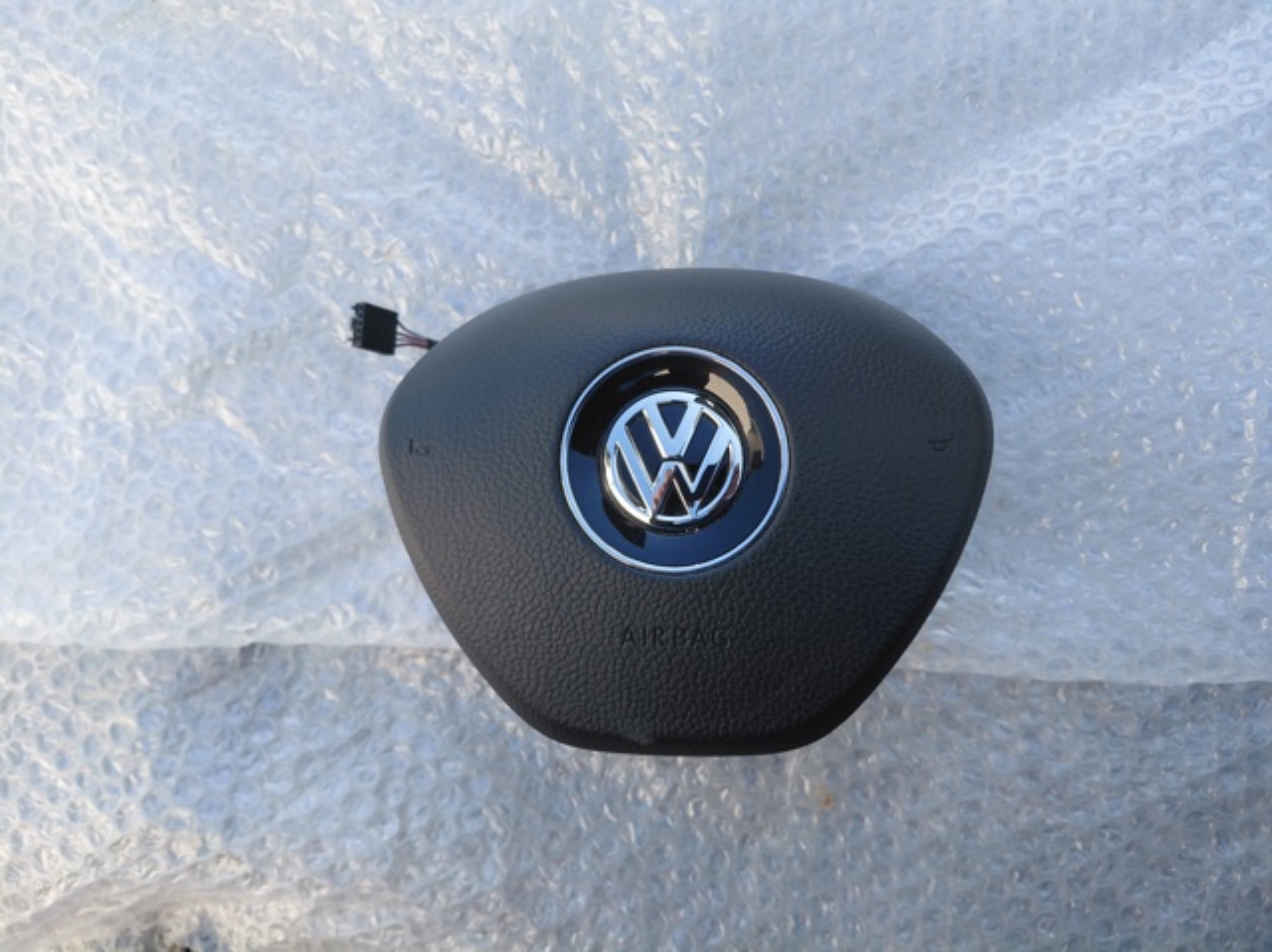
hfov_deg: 69.4
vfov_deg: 54.8
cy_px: 476
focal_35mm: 25
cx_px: 636
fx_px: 918
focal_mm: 4.69
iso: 50
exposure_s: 1/444
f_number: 1.8
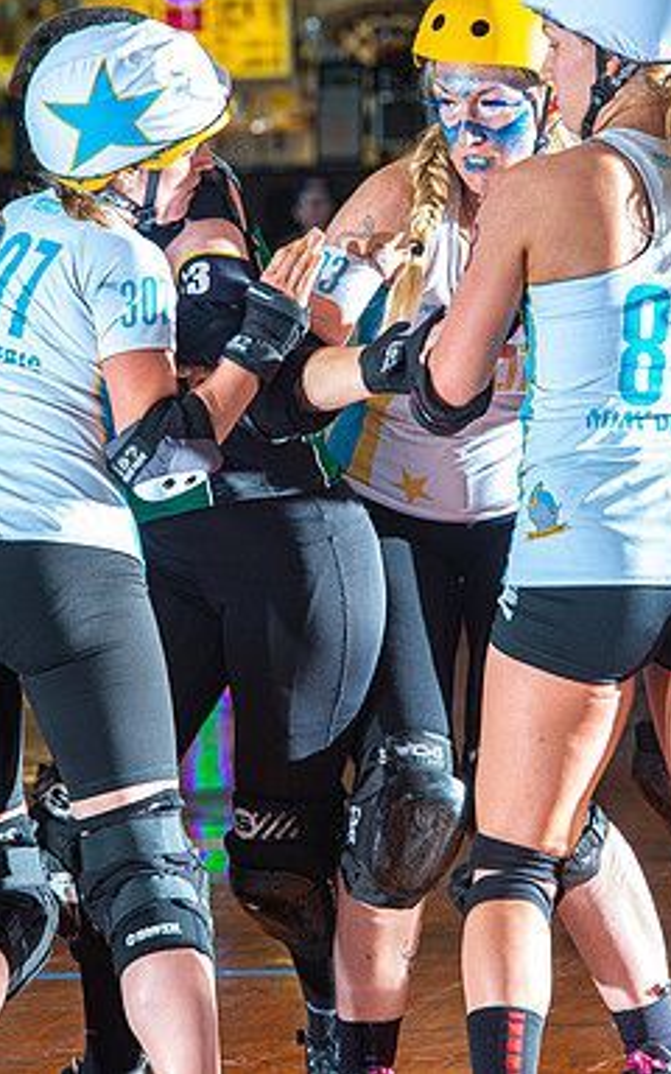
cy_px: 536
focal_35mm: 285
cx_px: 313
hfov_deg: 4.6
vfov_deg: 7.4
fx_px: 8339
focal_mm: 185
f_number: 7.1
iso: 640
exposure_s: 1/160
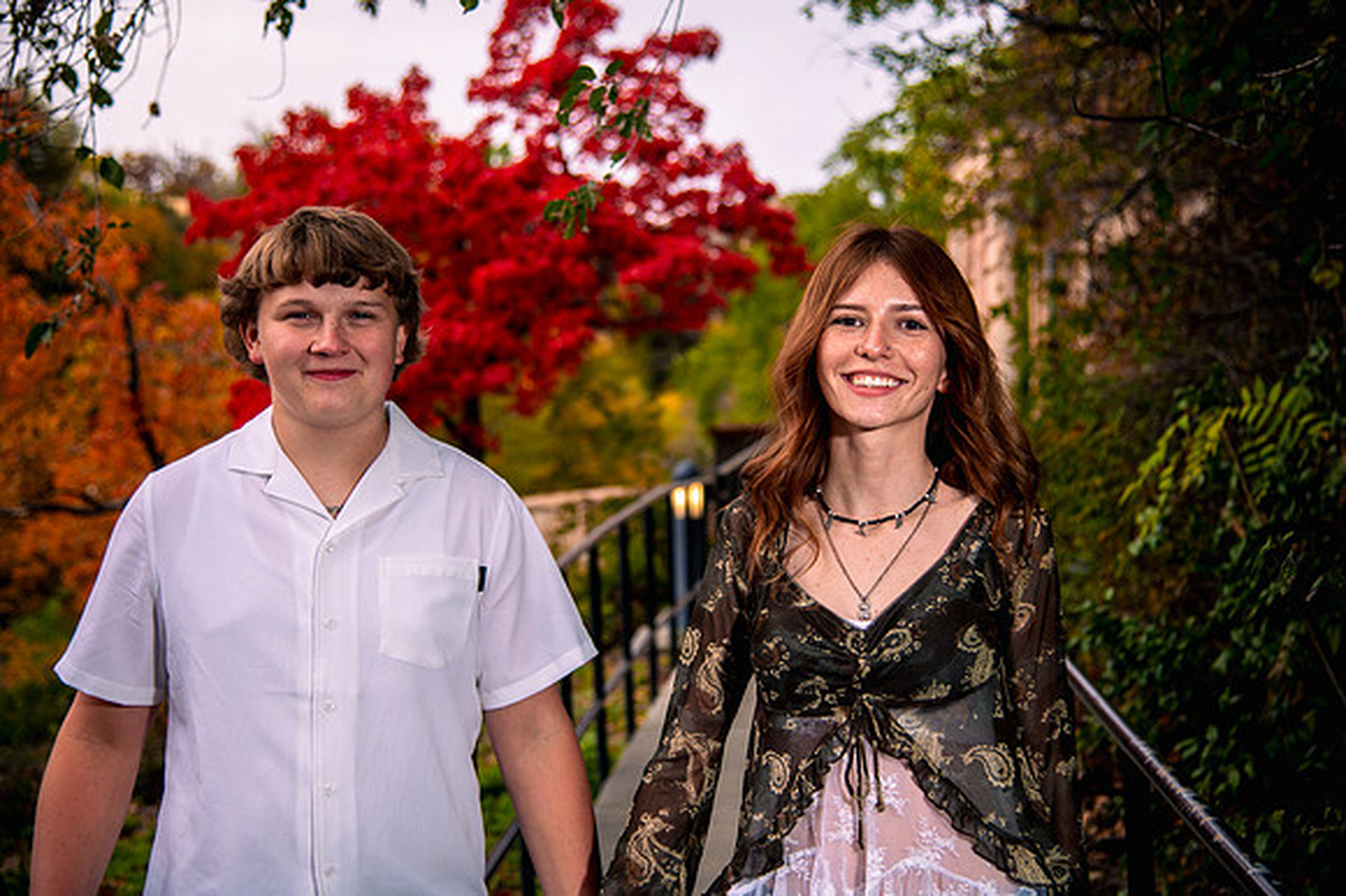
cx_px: 679
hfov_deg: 35.7
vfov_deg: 24.2
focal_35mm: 56
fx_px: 2091
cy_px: 448
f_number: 4
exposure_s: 1/200
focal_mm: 55
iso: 200
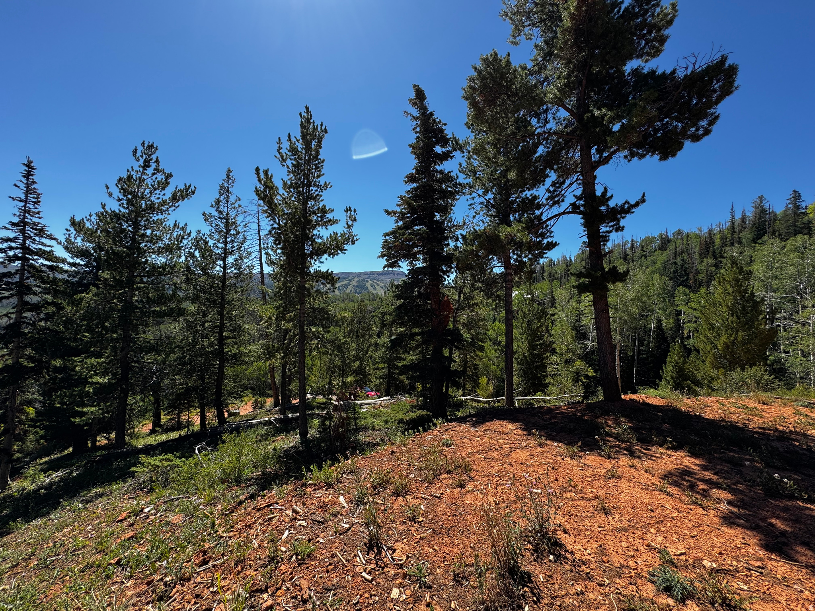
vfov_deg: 85.7
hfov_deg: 102.1
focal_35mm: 14
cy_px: 306
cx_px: 408
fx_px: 330
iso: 40
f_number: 2.2
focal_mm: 2.22
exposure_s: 1/879
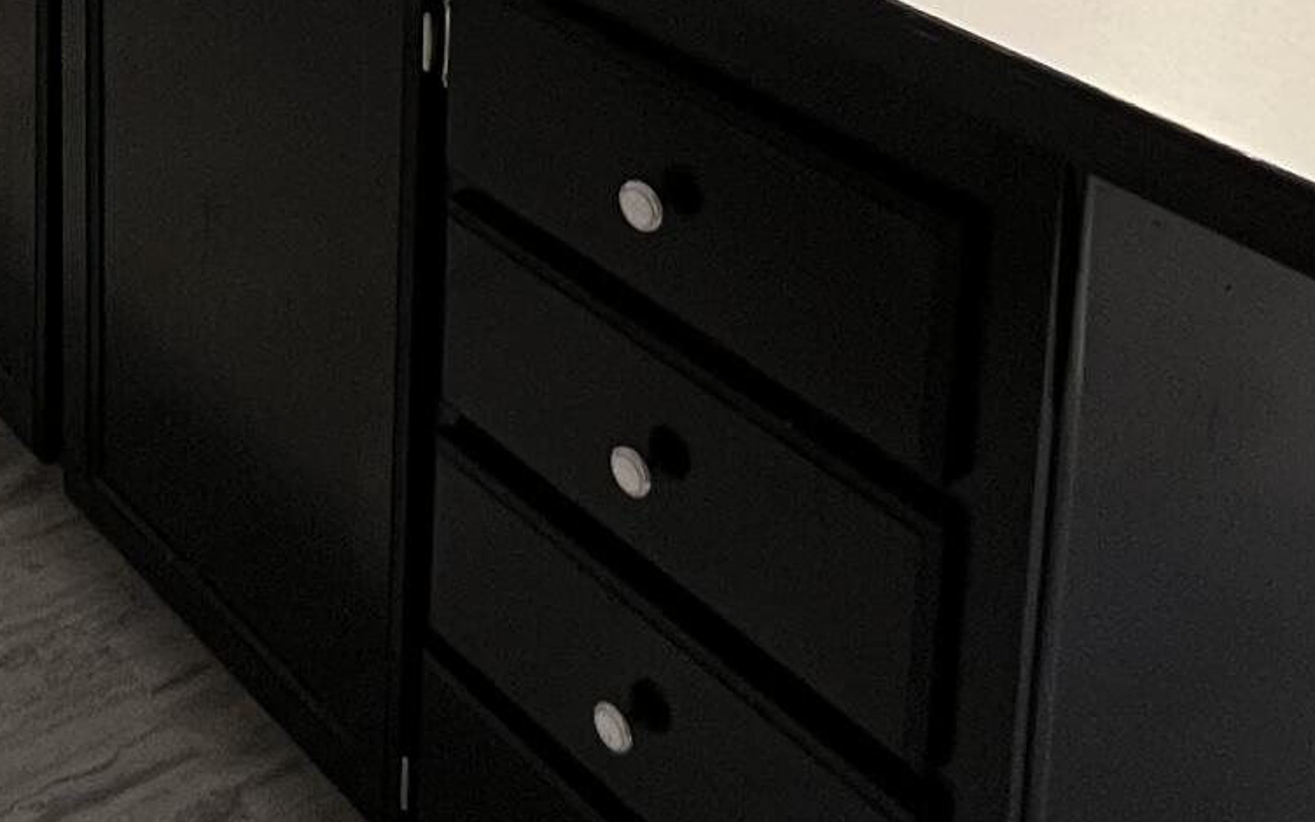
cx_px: 26
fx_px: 1971
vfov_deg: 19.0
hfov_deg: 33.9
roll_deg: +0.4
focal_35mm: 55
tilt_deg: -10.7
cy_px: -589
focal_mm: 1.57
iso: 250
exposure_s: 1/60
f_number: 1.8
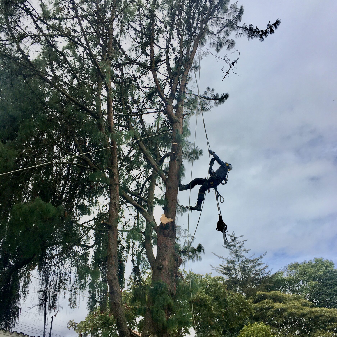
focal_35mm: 35
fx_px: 386
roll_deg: +0.7
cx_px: 170
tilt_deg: +31.0
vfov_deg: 47.1
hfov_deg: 47.2
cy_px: 189
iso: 25
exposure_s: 1/2262
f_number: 2.2
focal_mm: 4.15
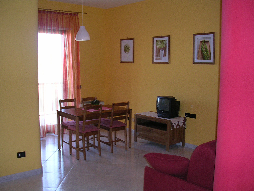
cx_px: 127
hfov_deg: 49.0
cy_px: 96
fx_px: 279
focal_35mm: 38
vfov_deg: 37.7
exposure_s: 1/30
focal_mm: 5.8
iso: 80
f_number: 2.8
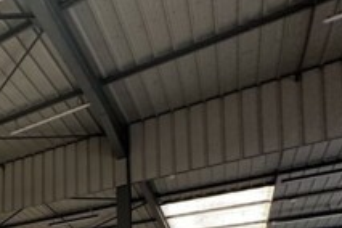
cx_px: -137
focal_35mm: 43
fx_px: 408
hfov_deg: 31.0
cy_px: 326
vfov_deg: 25.1
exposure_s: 1/87
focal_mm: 2.22
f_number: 2.2
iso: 320
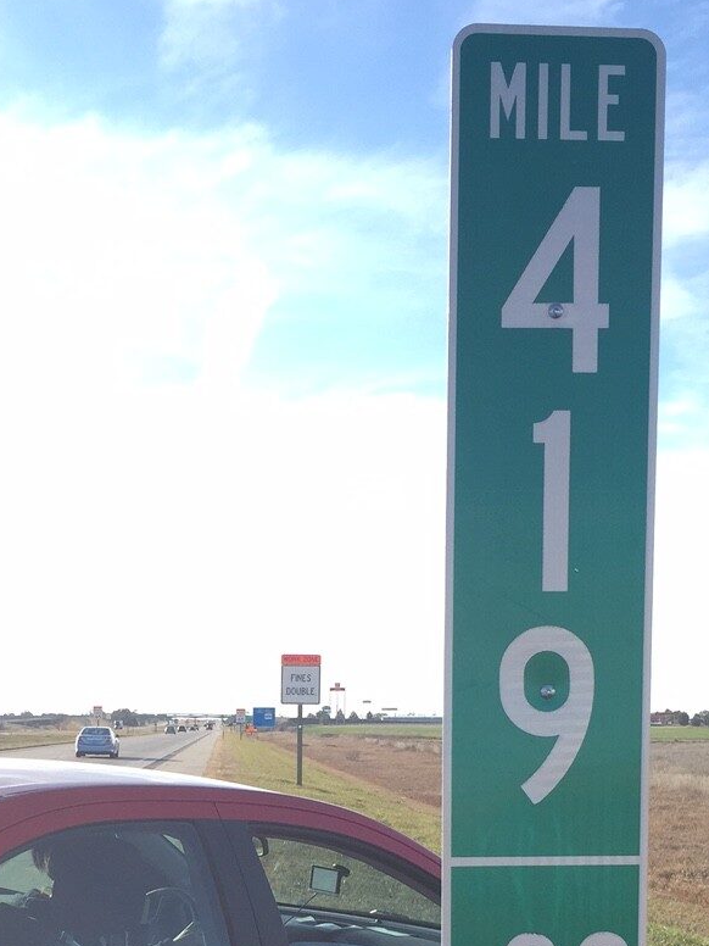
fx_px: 1666
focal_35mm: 61
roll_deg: -0.9
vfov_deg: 30.3
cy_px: 845
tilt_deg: -2.4
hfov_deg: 23.9
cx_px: 225
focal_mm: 4.15
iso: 32
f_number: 2.2
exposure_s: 1/590
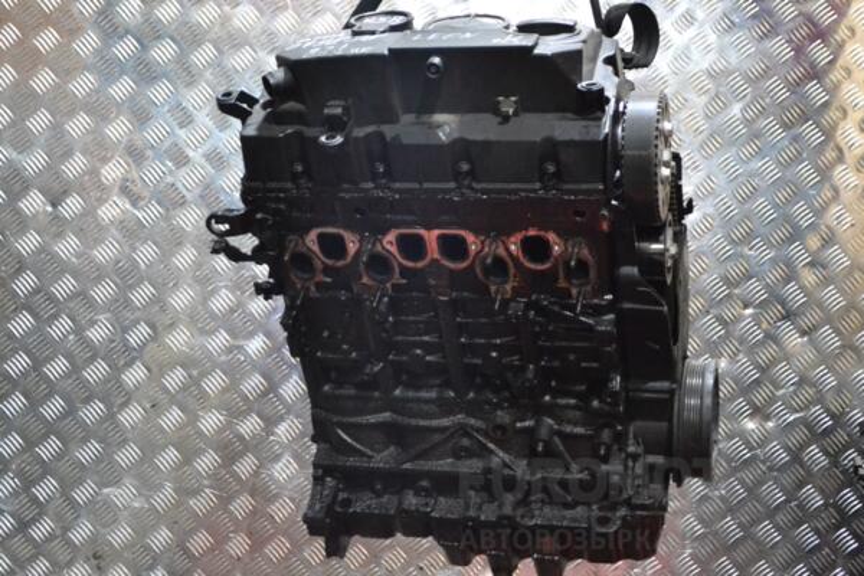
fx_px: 1440
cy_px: 288
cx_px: 432
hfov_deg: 33.4
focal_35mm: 60
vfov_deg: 22.6
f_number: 5.3
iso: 3200
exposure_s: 1/20
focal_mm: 40
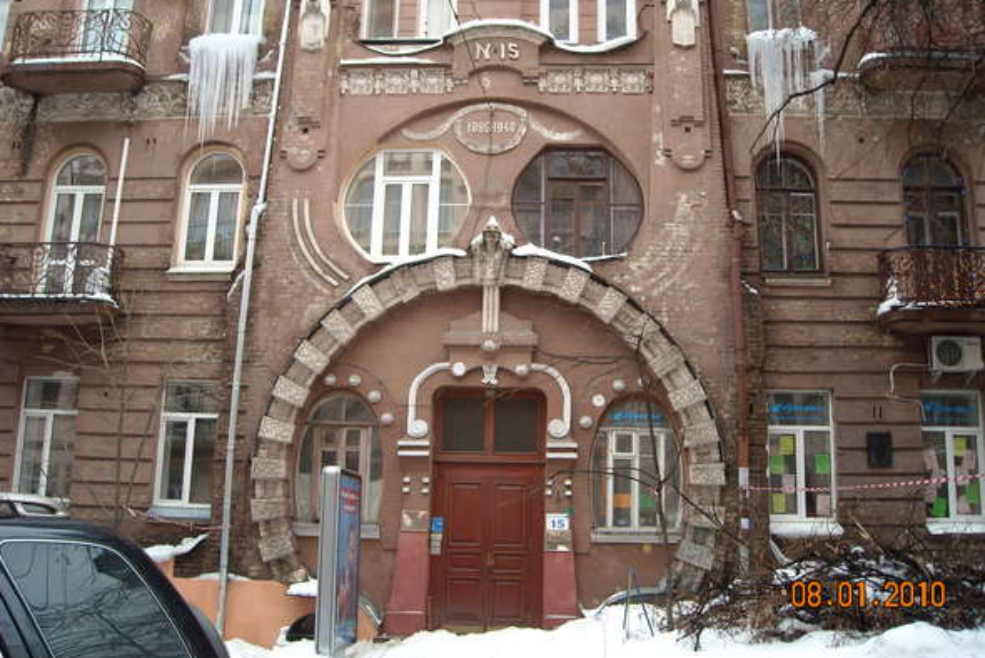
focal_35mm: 37
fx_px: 1013
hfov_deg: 51.9
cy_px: 297
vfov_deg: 36.0
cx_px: 487
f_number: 2.8
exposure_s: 1/61
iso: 64
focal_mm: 5.7
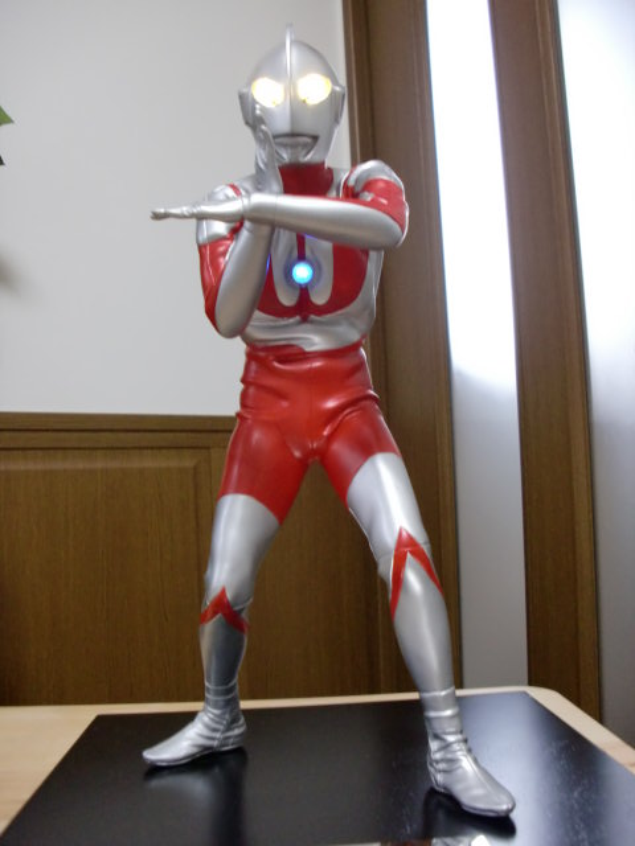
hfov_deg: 39.7
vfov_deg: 51.4
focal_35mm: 36
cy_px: 423
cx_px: 318
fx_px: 881
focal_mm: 6.3
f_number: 2.8
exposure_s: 1/30
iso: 400
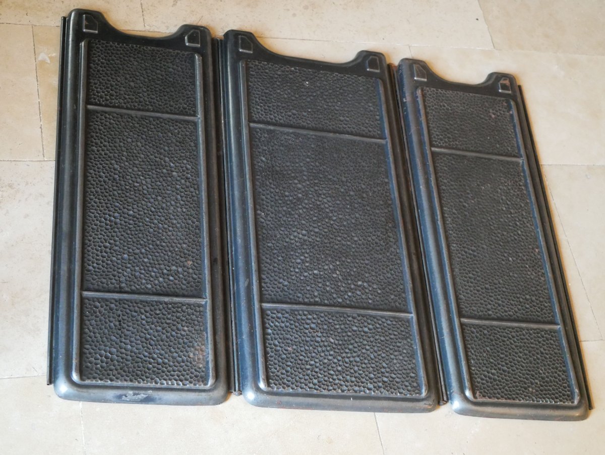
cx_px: 302
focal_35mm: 60
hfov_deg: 32.2
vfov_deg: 24.4
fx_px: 1049
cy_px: 228
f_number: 3.5
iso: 3200
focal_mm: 30
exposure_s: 1/25
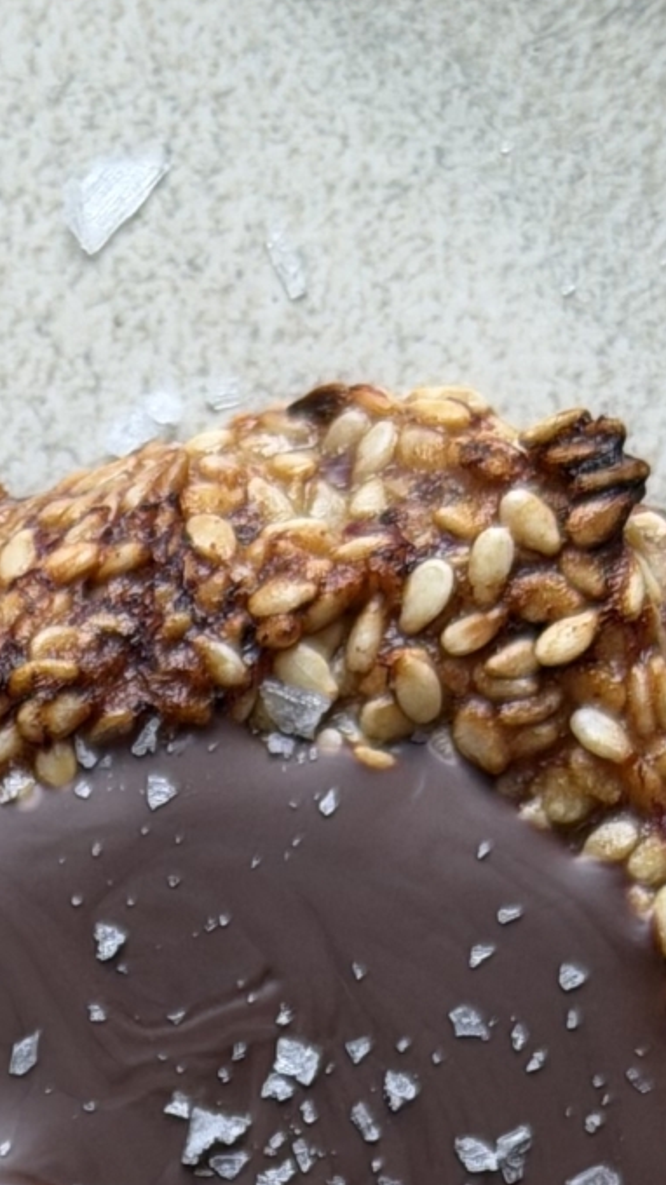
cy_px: 2166
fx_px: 6191
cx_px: -485
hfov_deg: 6.1
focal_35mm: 197
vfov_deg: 10.3
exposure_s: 1/121
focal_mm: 6.76
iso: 80
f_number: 1.78
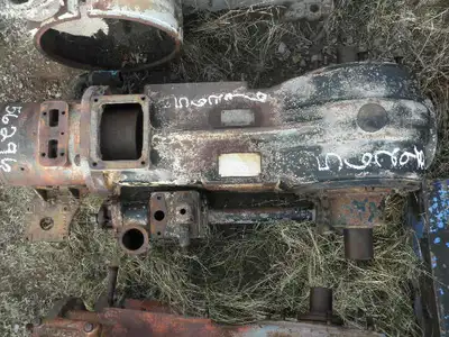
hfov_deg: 52.6
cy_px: 168
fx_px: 454
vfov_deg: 40.7
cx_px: 224
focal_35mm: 35
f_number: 3.2
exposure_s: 1/160
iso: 64
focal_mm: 6.1
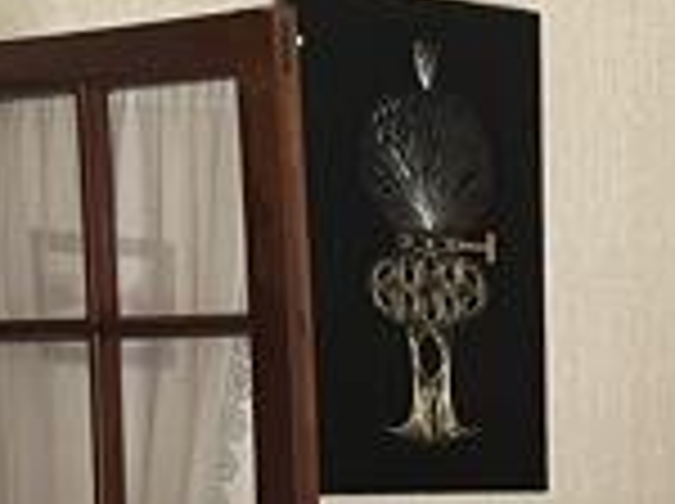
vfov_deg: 10.2
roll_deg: -0.4
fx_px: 2706
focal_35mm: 139
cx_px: 1202
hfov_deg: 12.9
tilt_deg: -5.8
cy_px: 832
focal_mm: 5.1
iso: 125
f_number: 1.6
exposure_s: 1/89
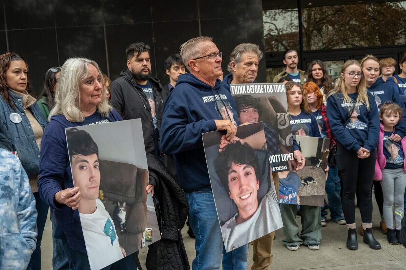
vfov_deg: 35.1
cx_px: 203
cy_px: 135
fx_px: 429
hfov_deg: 50.7
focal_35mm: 38
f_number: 5.6
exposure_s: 1/250
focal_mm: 38
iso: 800
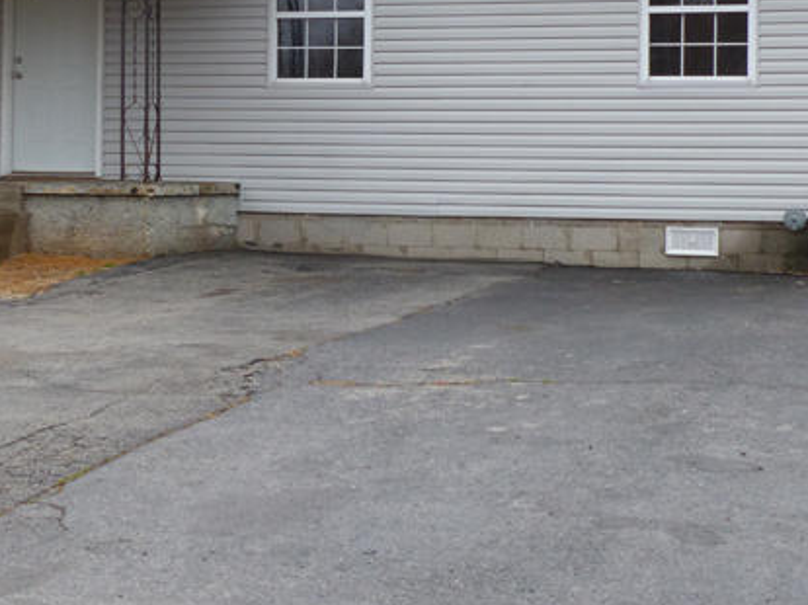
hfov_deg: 22.5
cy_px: 119
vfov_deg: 16.8
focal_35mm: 87
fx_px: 2030
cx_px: 340
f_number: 3.5
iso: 200
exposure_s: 1/100
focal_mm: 8.1
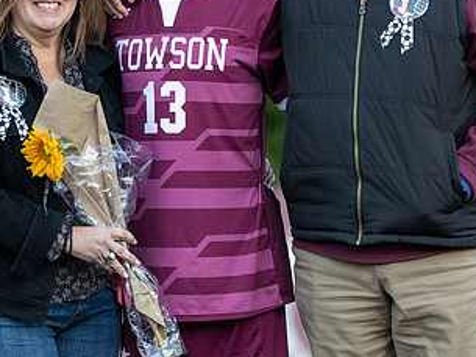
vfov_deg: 3.8
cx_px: 289
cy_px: 101
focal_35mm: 387
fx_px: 5324
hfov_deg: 5.1
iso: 1100
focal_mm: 175
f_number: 3.5
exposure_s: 1/400
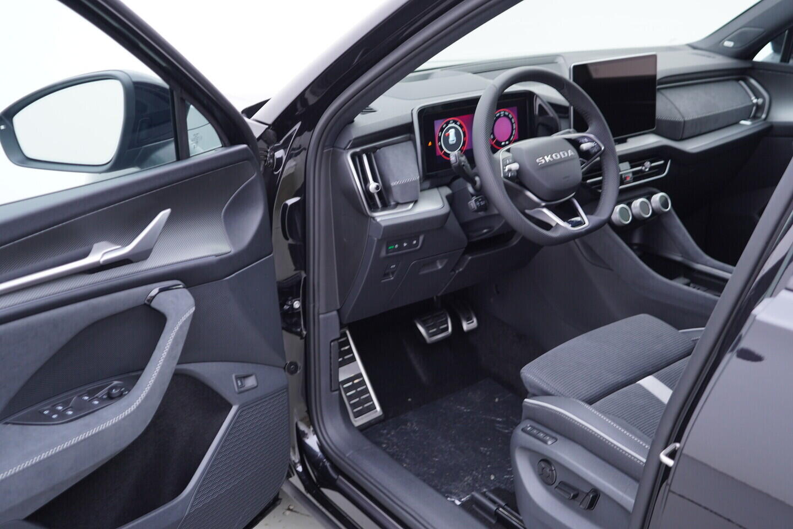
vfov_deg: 36.9
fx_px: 793
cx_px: 396
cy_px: 264
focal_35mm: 36
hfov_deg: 53.1
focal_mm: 24
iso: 160
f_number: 2.8
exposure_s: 1/40
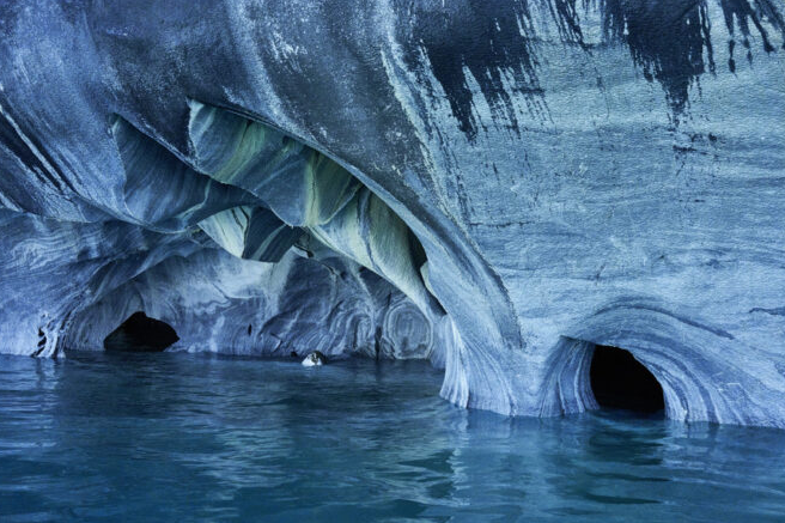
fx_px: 894
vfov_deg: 32.6
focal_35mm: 41
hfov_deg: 47.4
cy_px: 237
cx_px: 414
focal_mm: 35
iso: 6400
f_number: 9
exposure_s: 1/2000
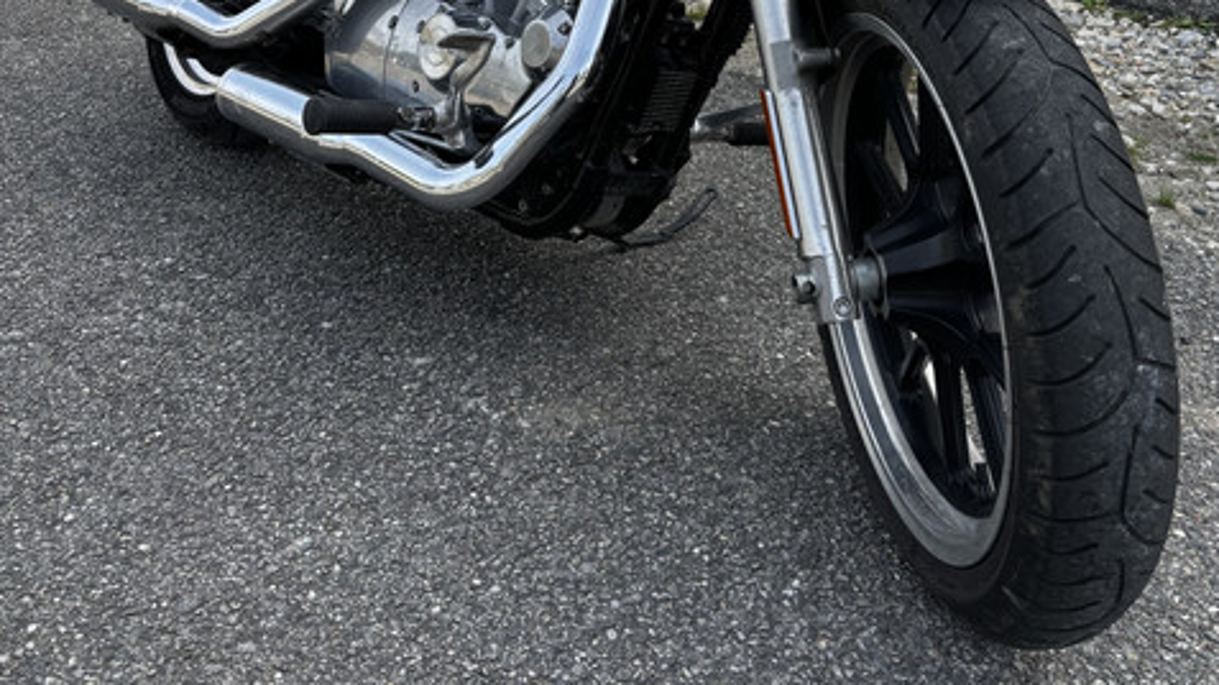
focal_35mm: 38
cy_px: -38
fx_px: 1228
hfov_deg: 52.8
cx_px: 611
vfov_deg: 28.7
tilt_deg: -13.1
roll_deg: +1.2
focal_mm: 5.96
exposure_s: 1/1068
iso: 50
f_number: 1.6
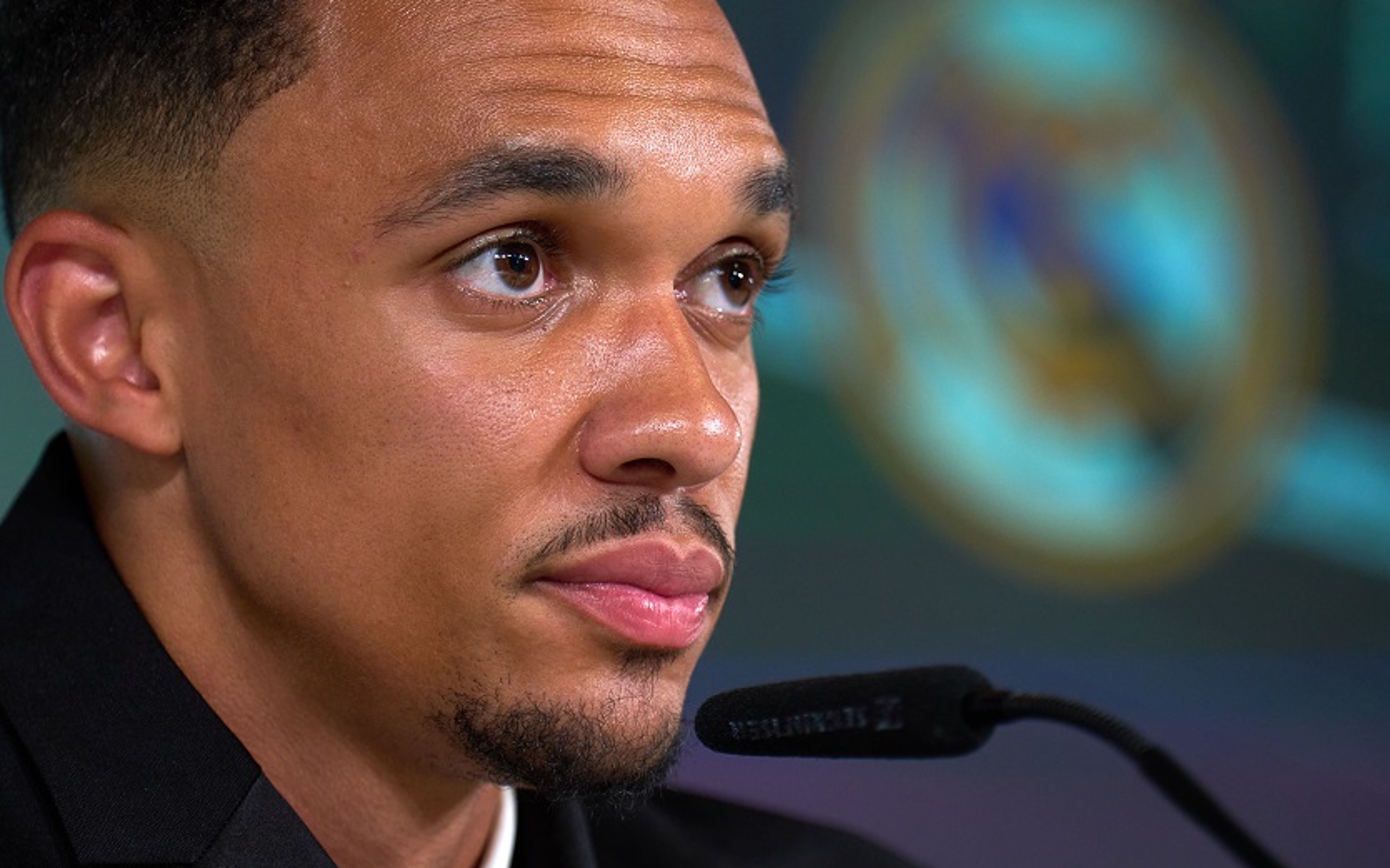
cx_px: 707
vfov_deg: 3.7
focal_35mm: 355
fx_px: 13446
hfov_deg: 5.9
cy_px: 313
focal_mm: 242
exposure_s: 1/160
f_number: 4
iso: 1250
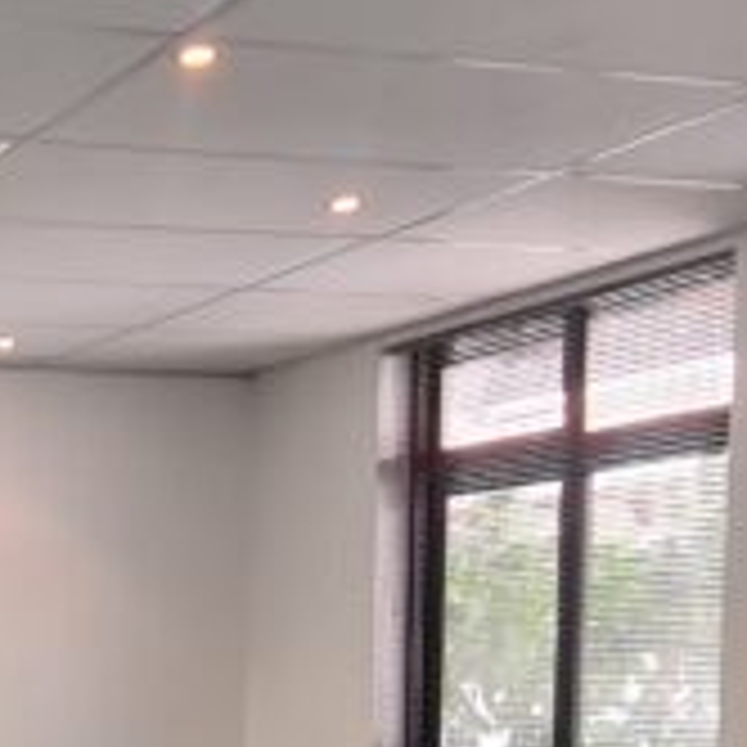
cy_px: 864
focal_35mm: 71
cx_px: -302
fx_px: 1733
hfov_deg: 21.3
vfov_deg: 22.6
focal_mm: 2.2
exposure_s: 1/50
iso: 160
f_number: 2.2
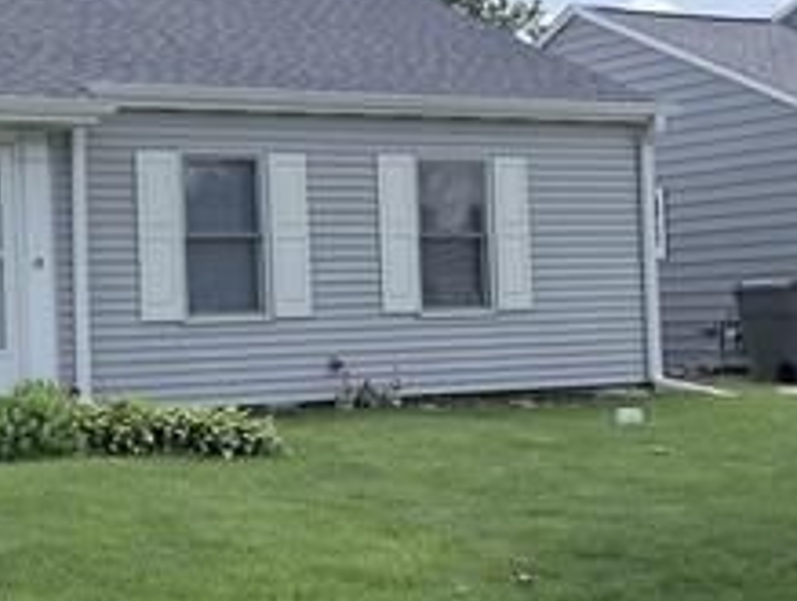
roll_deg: +1.7
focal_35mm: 70
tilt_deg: +0.8
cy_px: 291
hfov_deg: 26.7
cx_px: 73
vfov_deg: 21.1
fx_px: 1614
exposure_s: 1/6173
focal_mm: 6.76
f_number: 1.78
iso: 100
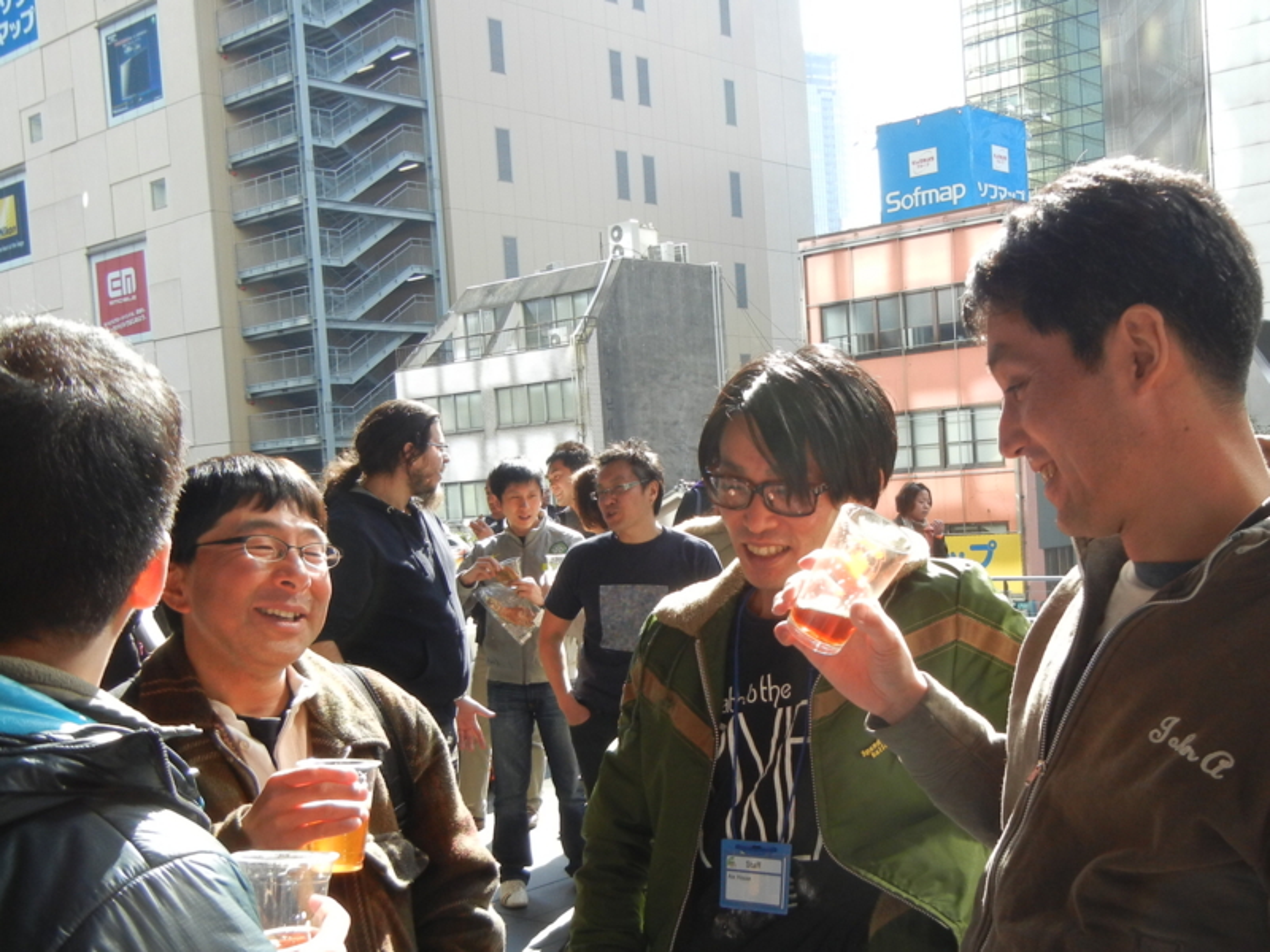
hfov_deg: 60.0
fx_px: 1101
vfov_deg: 46.8
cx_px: 635
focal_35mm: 30
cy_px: 476
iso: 160
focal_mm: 5.4
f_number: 3.5
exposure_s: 1/216
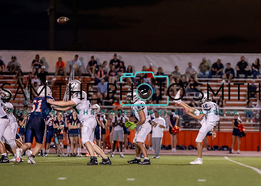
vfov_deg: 6.7
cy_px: 107
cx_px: 212
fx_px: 1600
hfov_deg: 9.3
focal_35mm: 216
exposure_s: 1/1000
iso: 1600
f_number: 1.8
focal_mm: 135
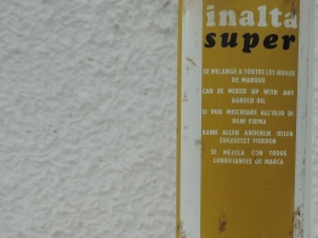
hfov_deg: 33.8
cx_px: 262
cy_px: 185
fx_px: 505
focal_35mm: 55
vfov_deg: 26.1
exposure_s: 1/1000
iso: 80
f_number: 3
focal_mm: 4.3
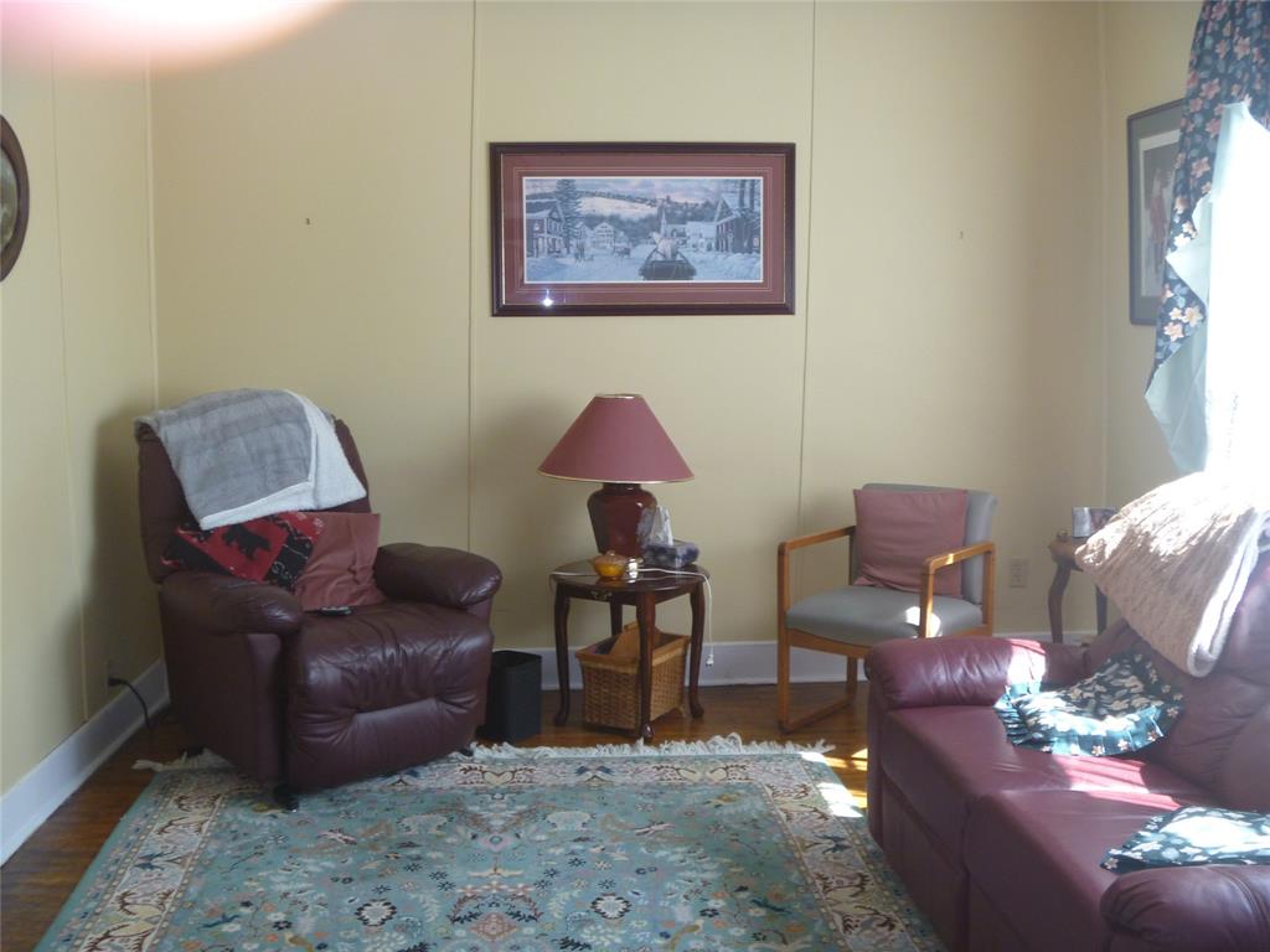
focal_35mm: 35
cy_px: 476
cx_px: 635
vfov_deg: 40.7
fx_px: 1284
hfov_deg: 52.6
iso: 125
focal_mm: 6.3
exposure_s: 1/30
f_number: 3.5
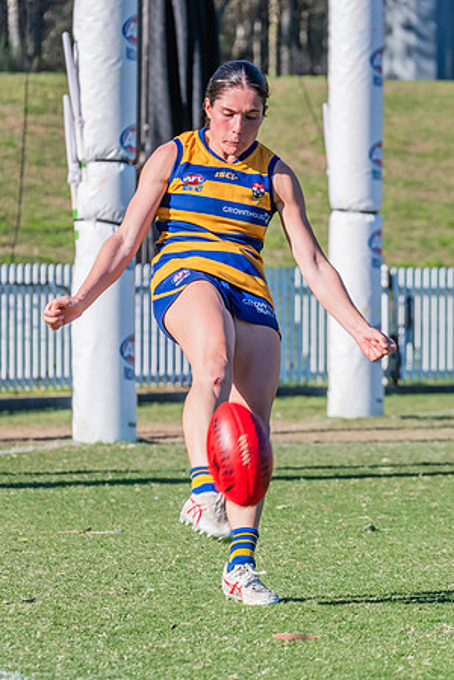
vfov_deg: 5.5
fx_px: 7085
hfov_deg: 3.7
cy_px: 321
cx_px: 316
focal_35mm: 375
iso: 800
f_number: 11
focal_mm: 220
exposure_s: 1/1250
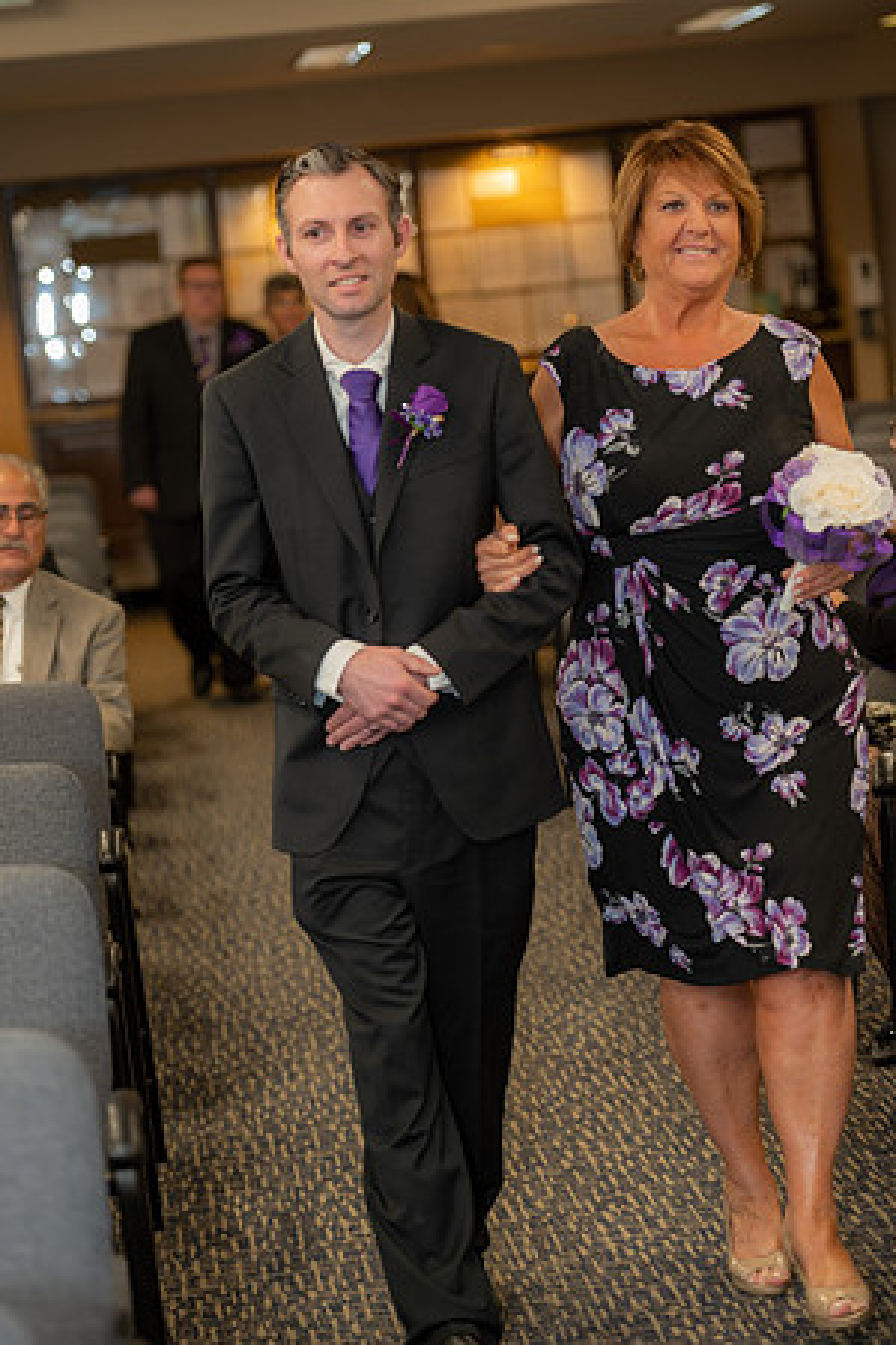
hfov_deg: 13.4
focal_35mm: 102
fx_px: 3808
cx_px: 448
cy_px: 672
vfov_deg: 20.0
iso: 400
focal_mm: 102
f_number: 2.8
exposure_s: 1/80
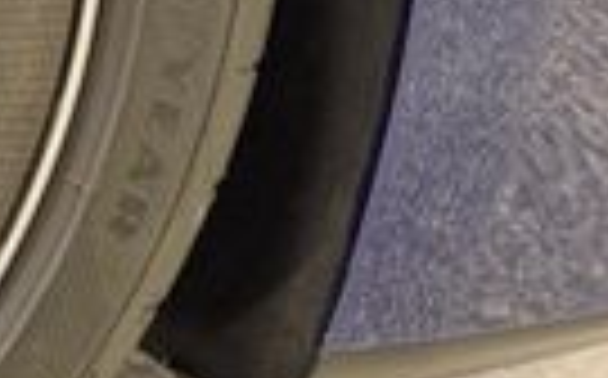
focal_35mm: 121
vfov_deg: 10.6
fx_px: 2002
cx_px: -793
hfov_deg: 13.4
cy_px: -104
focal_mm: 6.76
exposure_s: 1/60
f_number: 1.78
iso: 200
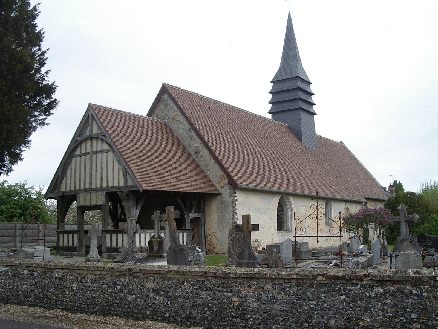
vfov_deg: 37.7
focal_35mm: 38
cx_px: 219
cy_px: 164
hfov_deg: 49.0
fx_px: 481
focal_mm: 5.8
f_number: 4.8
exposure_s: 1/125
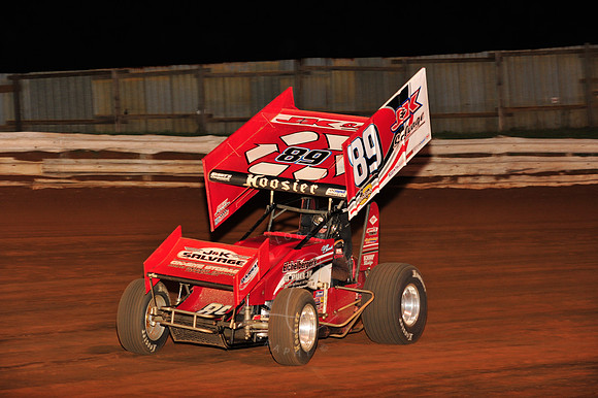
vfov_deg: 11.4
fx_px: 1992
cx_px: 299
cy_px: 199
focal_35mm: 120
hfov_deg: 17.1
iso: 1000
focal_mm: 120
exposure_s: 1/320
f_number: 6.3
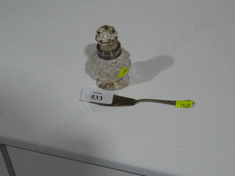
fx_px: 570
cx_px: 118
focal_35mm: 84
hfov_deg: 23.3
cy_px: 88
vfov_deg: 17.6
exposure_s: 1/100
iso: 800
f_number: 9
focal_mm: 42
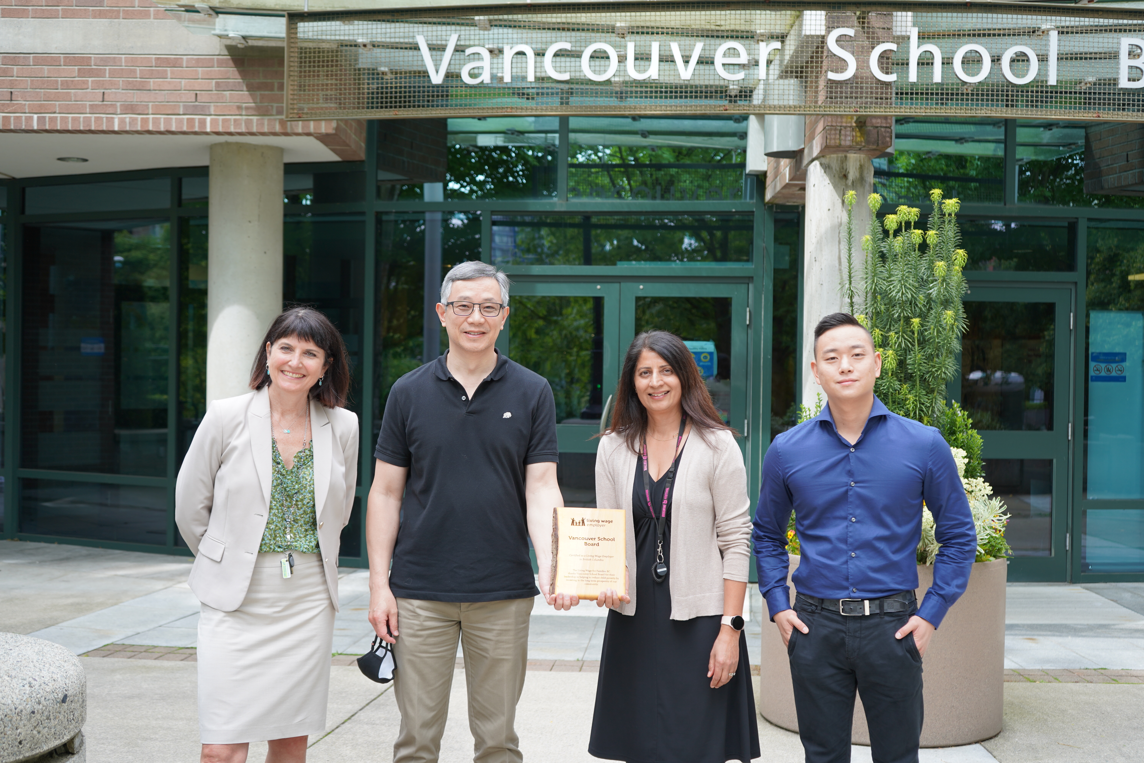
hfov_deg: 46.4
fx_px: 1335
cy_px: 382
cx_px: 572
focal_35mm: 42
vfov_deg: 31.9
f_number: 4.5
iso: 160
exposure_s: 1/160
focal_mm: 42
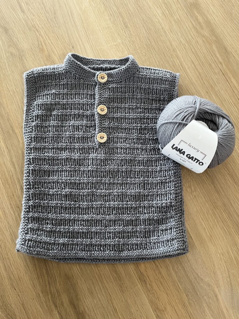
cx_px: 120
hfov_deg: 53.1
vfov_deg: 67.3
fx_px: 239
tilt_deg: -77.6
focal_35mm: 26
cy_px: 160
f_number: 1.6
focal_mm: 5.1
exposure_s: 1/67
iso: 125
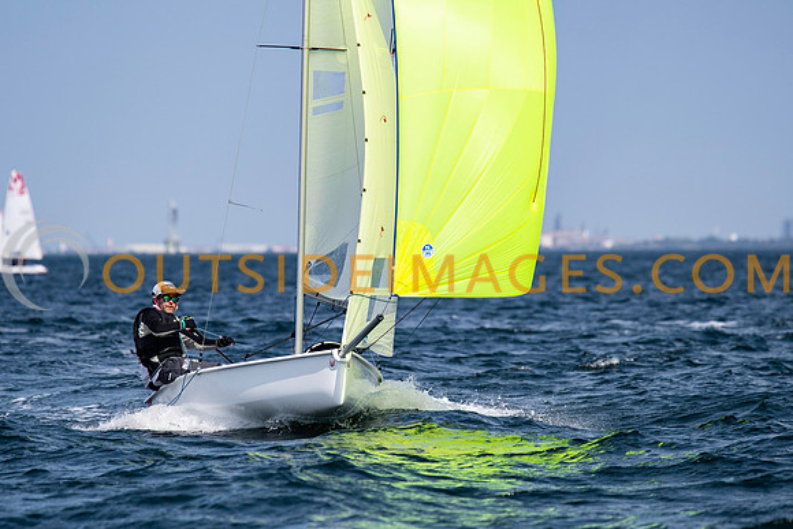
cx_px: 396
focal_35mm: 462
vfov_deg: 3.0
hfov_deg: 4.5
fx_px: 10184
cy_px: 264
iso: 400
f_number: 5
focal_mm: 300
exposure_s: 1/5000
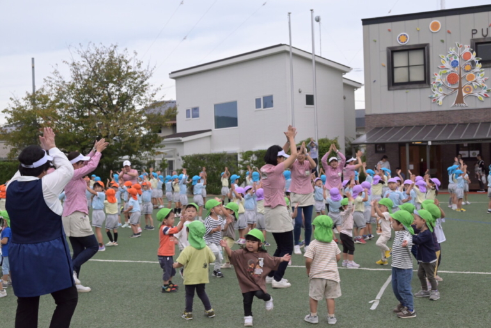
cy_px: 164
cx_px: 246
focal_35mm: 46
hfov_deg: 42.7
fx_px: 628
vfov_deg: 29.3
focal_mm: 46
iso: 5000
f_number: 7.1
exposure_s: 1/4000
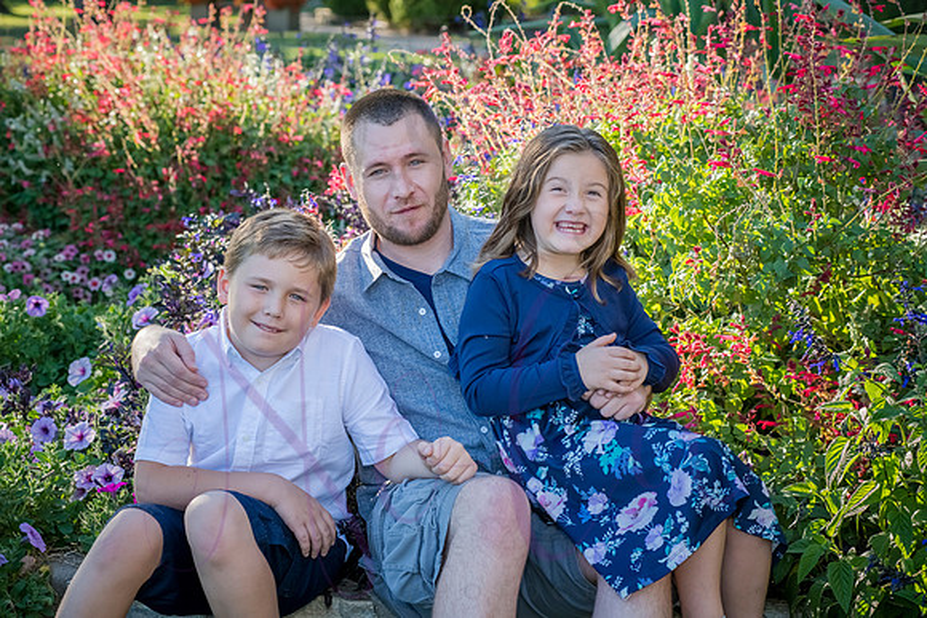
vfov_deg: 14.9
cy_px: 309
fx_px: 2369
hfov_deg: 22.1
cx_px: 464
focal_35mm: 92
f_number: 8
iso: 800
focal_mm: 92
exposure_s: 1/320
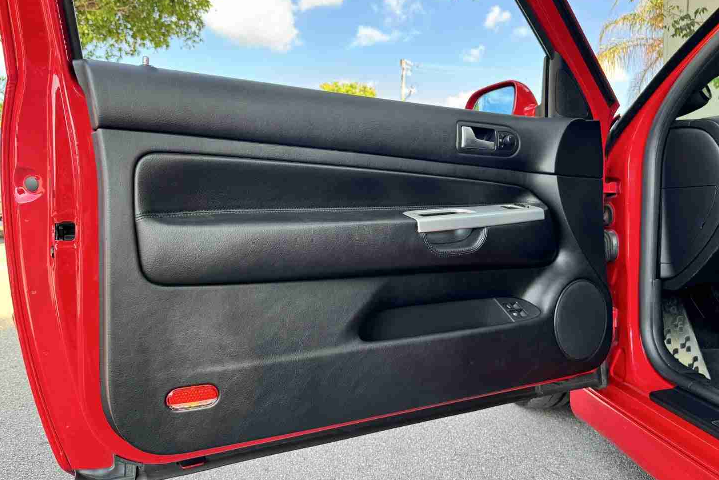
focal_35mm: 25
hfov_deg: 71.5
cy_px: 216
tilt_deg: -3.3
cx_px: 360
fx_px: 499
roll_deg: +1.7
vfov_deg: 51.2
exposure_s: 1/173
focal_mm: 6.76
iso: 64
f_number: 1.78
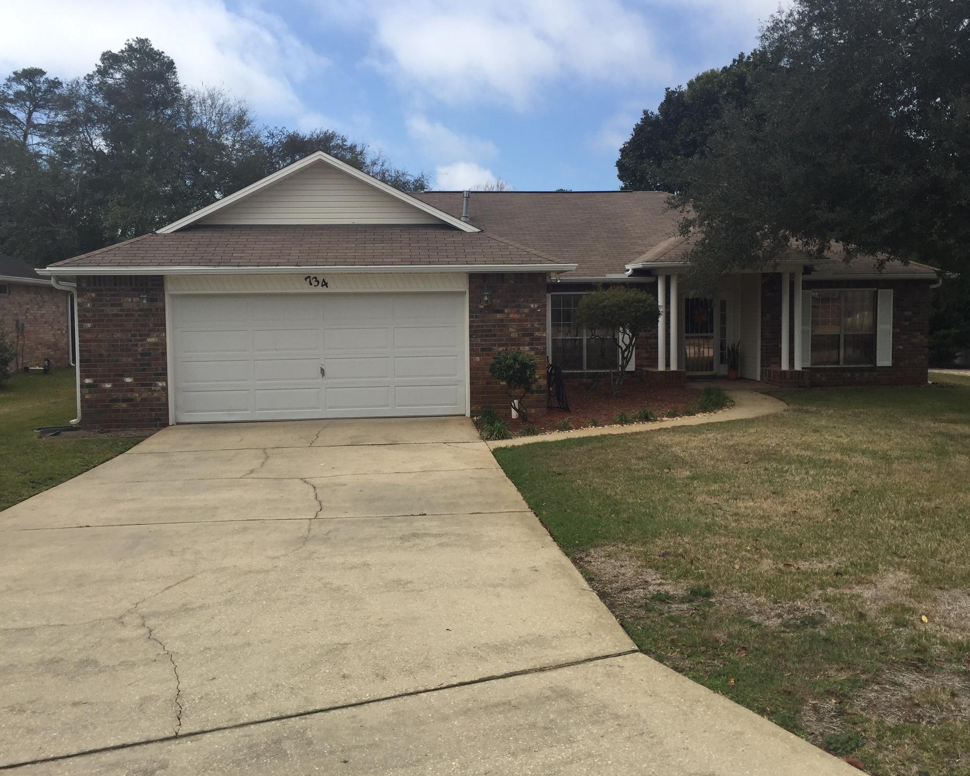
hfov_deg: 57.2
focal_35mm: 31
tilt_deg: -2.3
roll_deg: -0.6
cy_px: 381
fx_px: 890
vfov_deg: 47.1
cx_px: 483
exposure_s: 1/1980
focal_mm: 4.15
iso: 32
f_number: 2.2
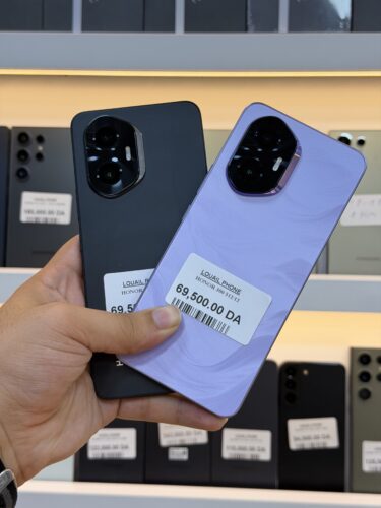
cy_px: 254
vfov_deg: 39.7
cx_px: 190
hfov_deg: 30.3
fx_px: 704
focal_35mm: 48
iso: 64
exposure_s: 1/437
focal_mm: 6.76
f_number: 1.78
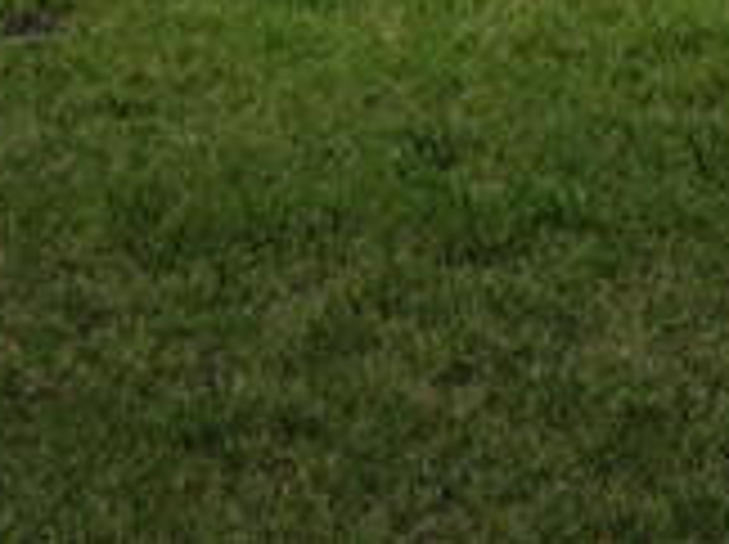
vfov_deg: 8.2
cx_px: 1008
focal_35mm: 155
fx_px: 3259
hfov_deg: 12.3
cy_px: -1079
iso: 100
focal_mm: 16
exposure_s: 1/1250
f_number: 4
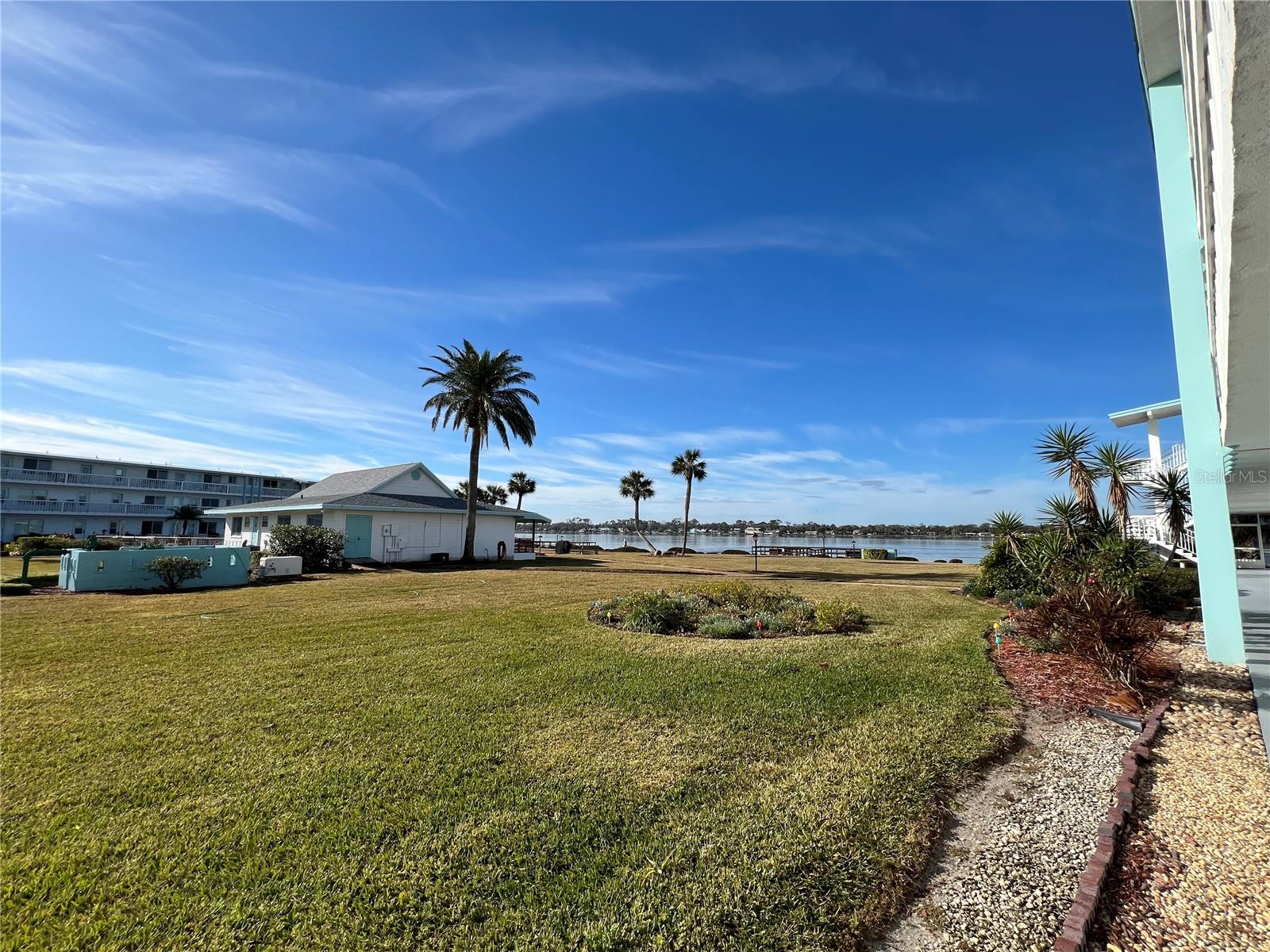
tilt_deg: +6.8
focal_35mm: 13
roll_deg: -0.4
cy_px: 476
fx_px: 477
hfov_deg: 106.2
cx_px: 635
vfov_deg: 89.9
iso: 32
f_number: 1.8
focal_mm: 1.57
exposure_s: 1/2137
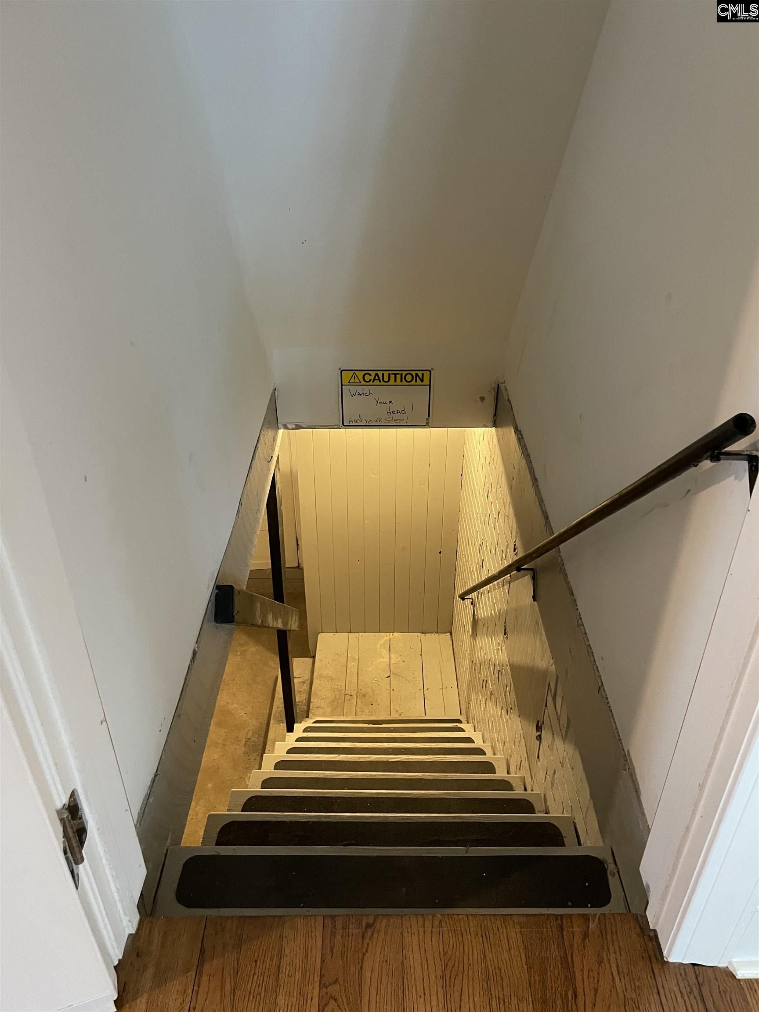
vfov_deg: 67.3
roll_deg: -0.7
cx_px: 380
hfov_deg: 53.1
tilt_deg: -32.7
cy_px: 506
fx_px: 760
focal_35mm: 26
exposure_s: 1/40
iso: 400
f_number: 1.6
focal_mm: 4.2
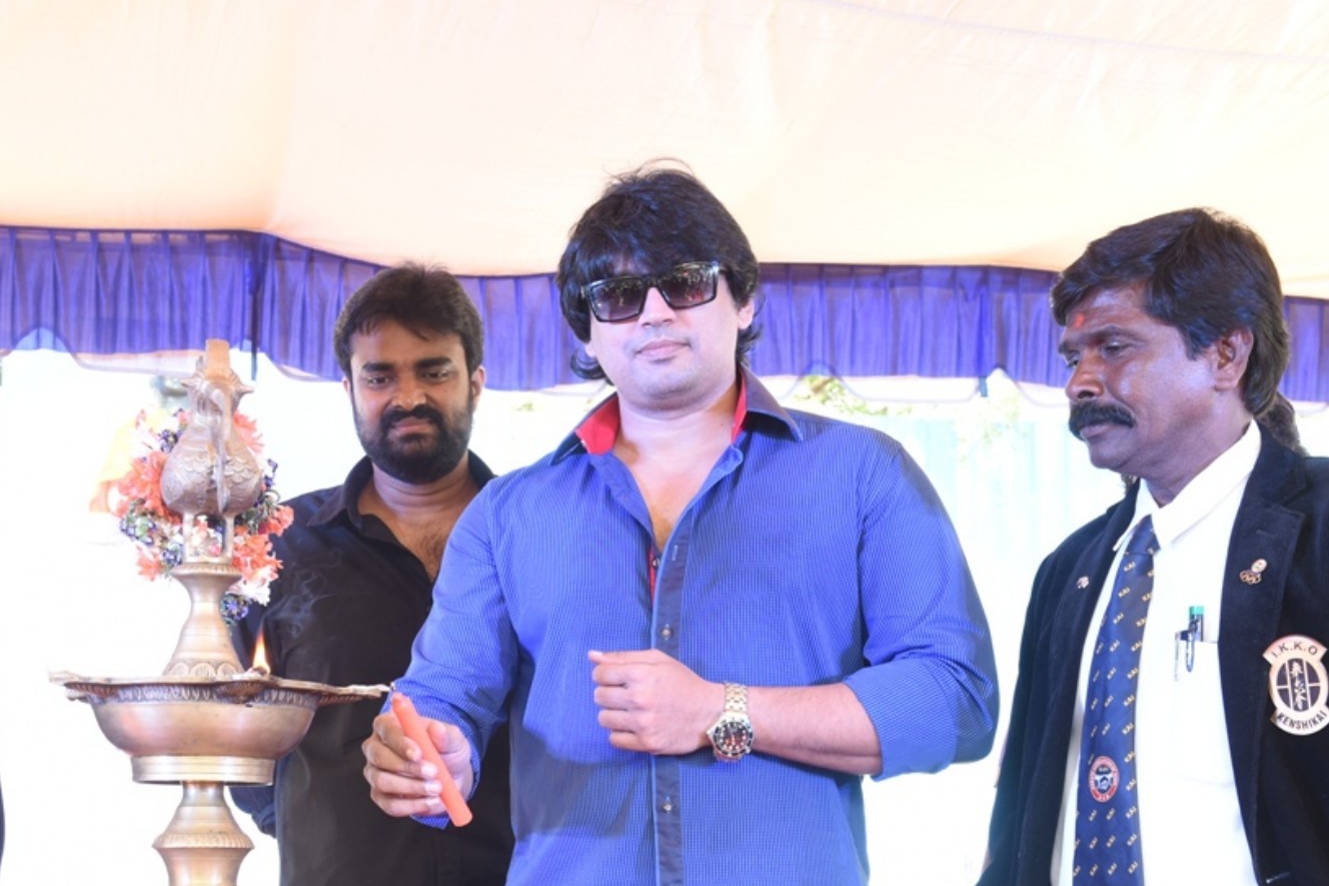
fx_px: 2251
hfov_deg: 32.7
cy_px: 742
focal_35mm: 61
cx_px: 501
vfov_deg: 21.9
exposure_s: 1/60
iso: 500
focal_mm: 36
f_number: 6.3
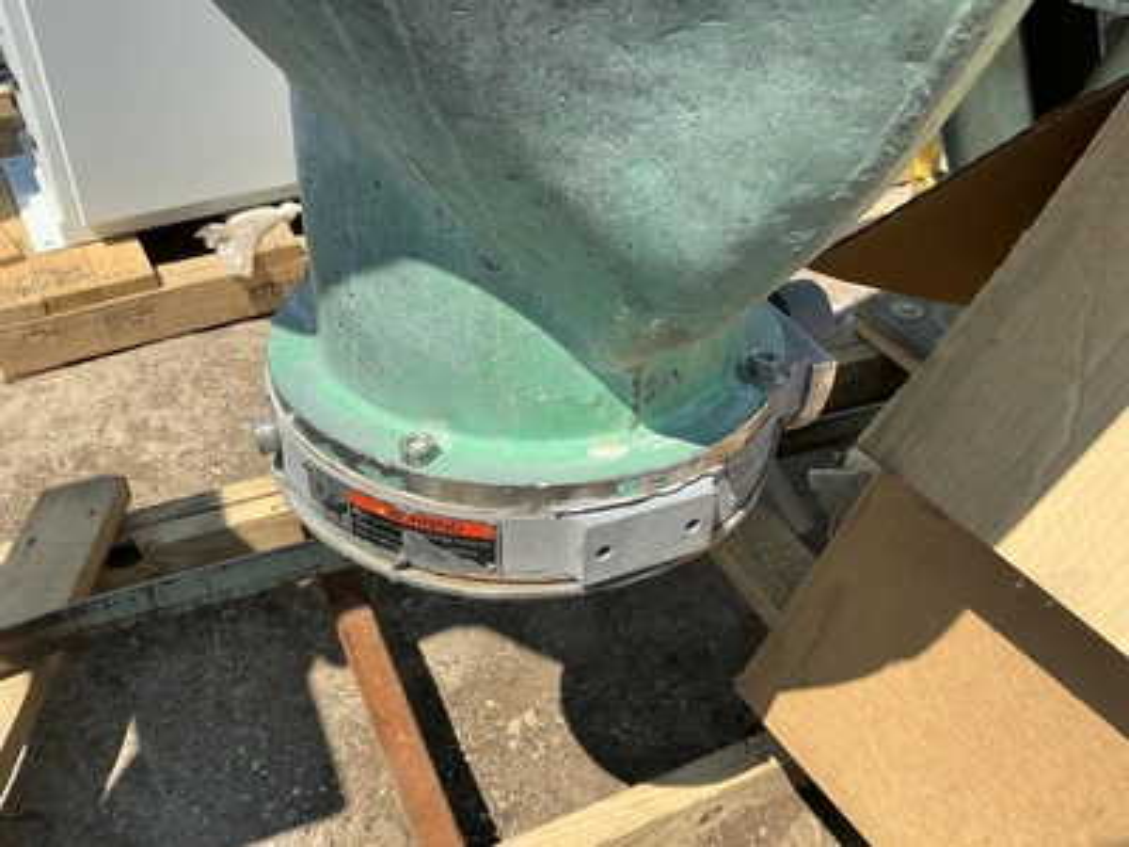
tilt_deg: -39.0
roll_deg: -1.3
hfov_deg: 63.4
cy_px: 424
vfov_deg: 49.7
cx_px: 564
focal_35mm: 28
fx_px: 913
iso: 25
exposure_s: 1/1221
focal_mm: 3
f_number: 1.8
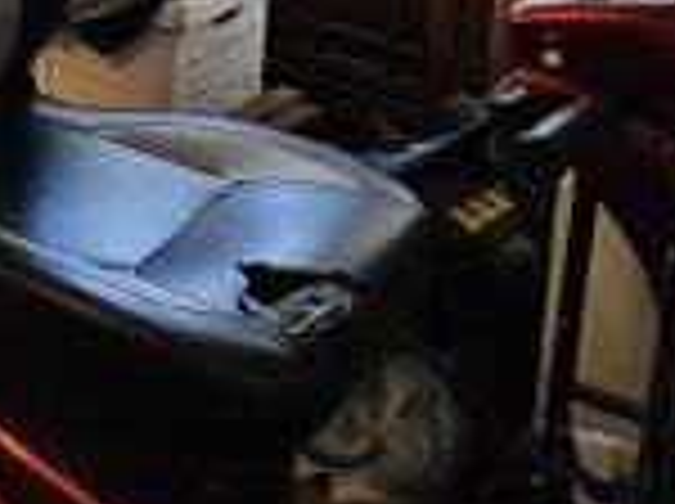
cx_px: -416
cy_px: -364
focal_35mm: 58
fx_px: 1129
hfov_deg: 23.8
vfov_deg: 19.7
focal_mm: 2.2
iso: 200
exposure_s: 1/60
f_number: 2.2
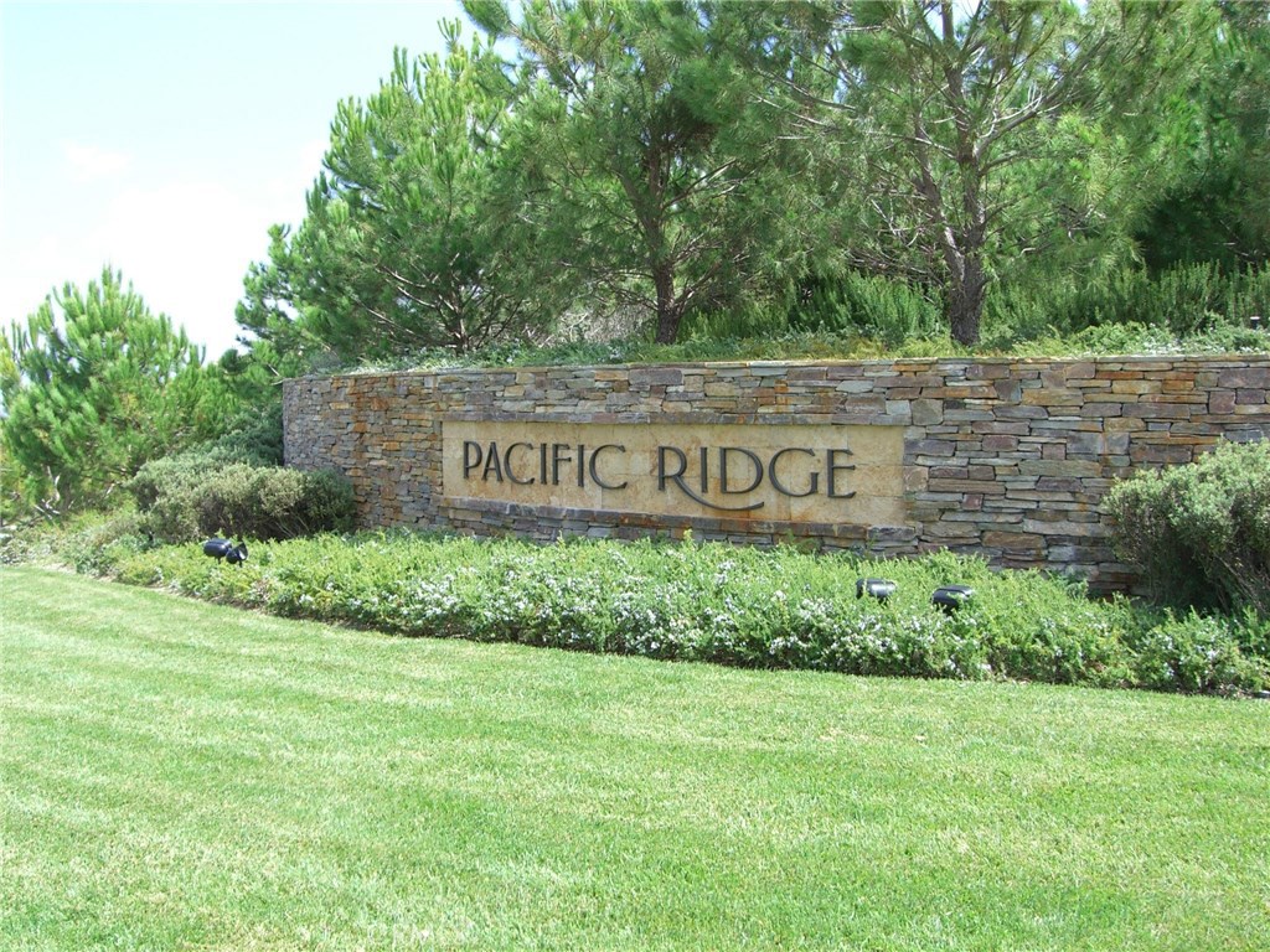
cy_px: 476
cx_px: 635
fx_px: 1394
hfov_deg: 49.0
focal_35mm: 38
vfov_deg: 37.7
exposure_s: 1/200
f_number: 4.3
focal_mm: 6.2
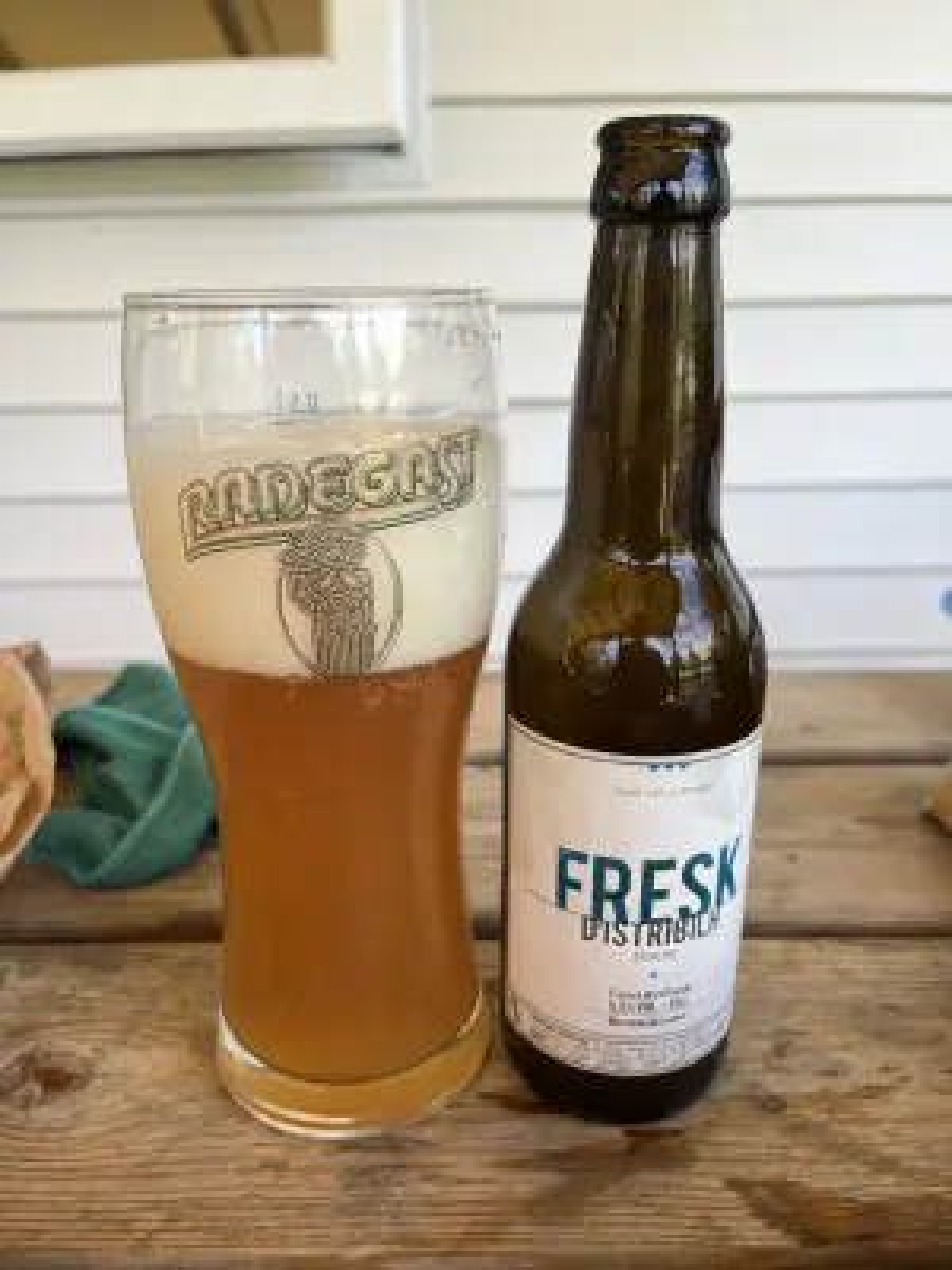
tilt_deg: -18.2
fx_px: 953
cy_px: 635
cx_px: 476
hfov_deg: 53.1
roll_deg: +0.1
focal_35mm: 26
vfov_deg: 67.3
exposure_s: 1/206
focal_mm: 5.1
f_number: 1.6
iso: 40
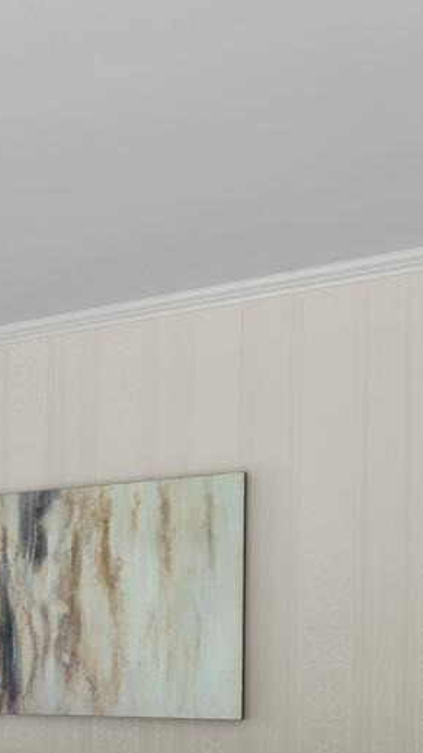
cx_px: -650
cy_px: 709
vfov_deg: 32.0
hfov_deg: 13.2
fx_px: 1232
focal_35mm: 62
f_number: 8
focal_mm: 14.9
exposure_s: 1/1.25
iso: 100
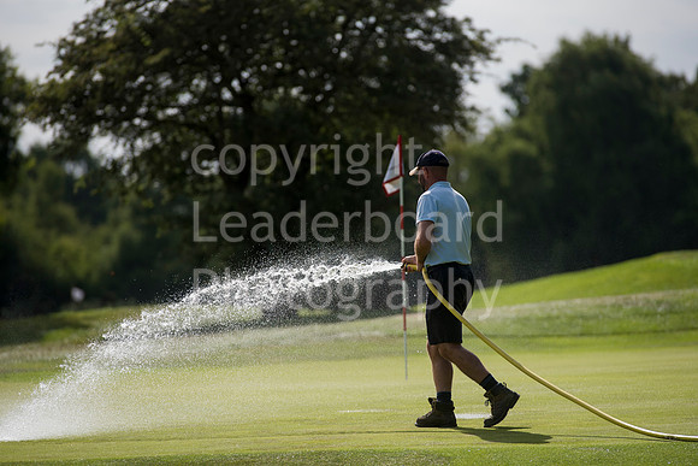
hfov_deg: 6.9
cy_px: 233
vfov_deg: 4.6
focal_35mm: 300
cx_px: 349
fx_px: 5818
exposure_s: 1/2500
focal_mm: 300
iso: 500
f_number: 5.6
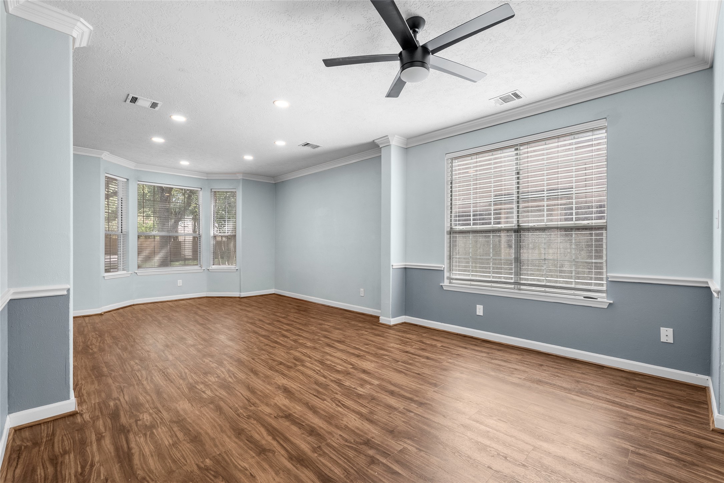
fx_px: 322
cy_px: 242
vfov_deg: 73.8
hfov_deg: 96.7
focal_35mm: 16
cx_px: 362
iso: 1000
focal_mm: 16
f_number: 8
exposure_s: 1/80
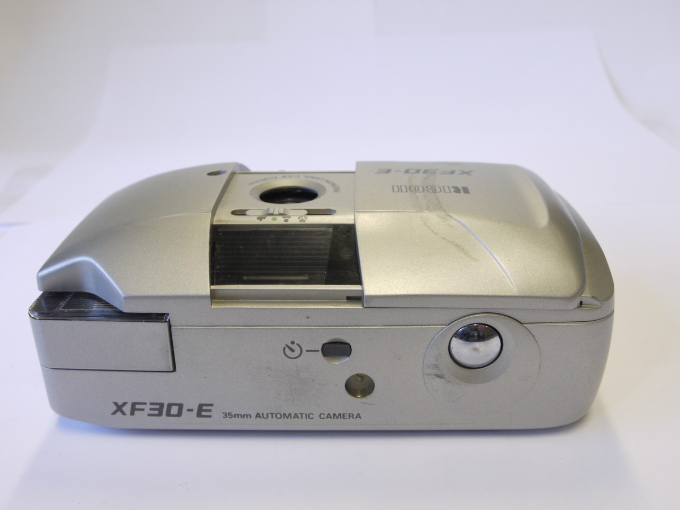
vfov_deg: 37.7
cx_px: 340
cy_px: 255
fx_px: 746
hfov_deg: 49.0
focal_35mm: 38
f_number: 11
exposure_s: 1/10
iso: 400
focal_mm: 19
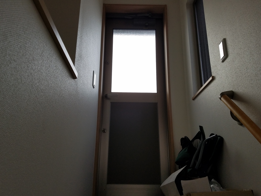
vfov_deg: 53.1
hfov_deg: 67.3
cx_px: 130
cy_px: 98
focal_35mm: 26
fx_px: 196
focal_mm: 4.2
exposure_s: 1/524
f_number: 1.7
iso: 50
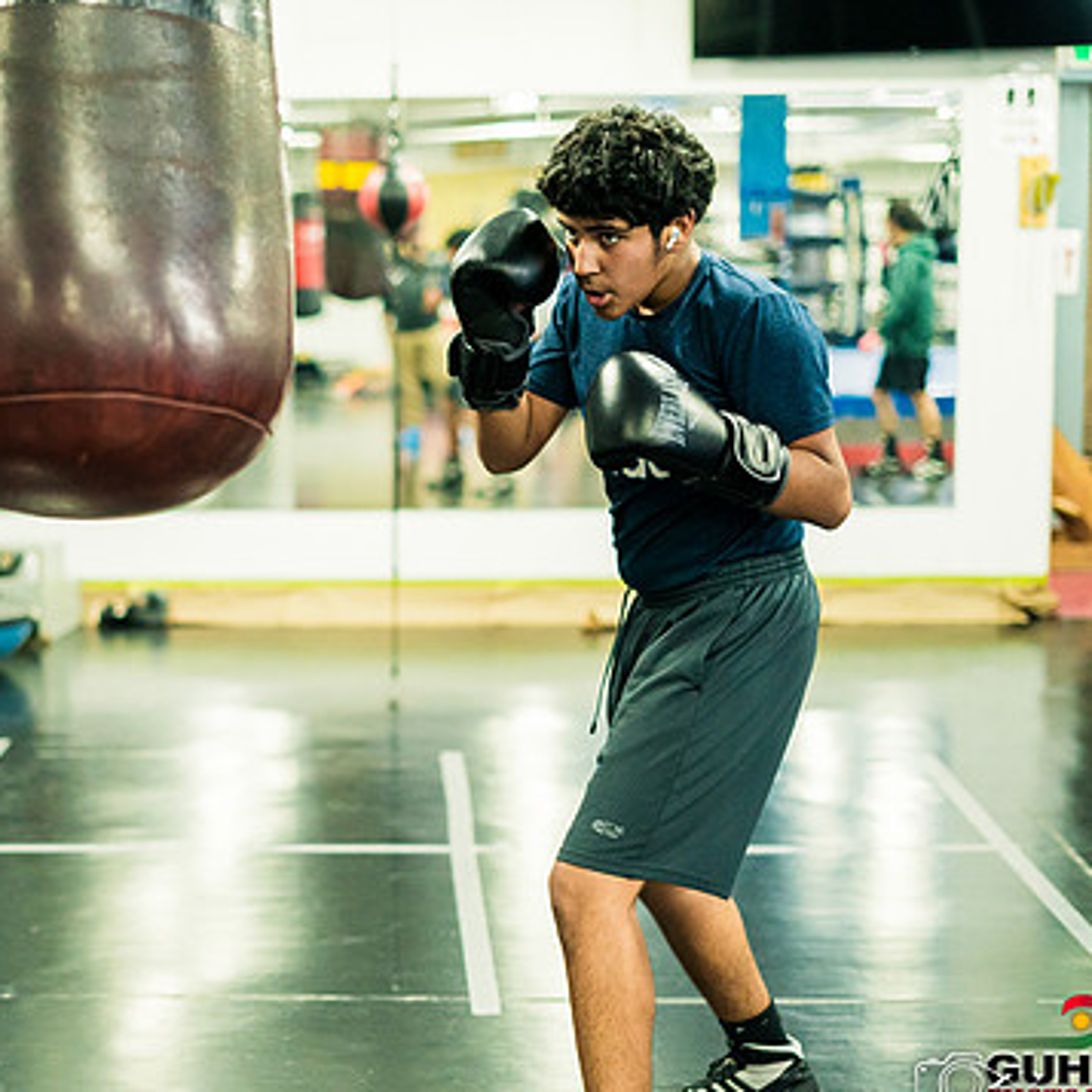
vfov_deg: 25.0
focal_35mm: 69
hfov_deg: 24.8
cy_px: 534
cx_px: 309
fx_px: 2463
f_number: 1.8
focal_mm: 50
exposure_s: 1/500
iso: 4000
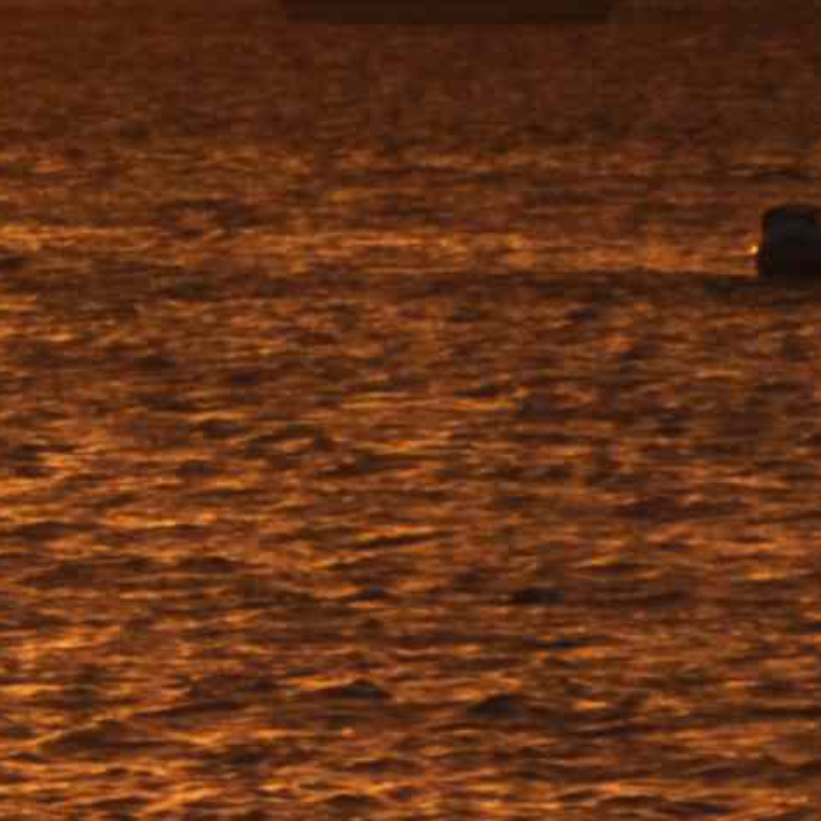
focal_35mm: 635
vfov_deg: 2.8
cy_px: 691
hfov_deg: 2.7
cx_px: -2213
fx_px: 17035
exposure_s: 1/200
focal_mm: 55
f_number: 7.1
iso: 200
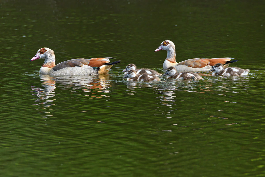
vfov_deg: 1.5
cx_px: 132
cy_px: 88
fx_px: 6624
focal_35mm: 900
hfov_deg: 2.3
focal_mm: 600
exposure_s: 1/500
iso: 400
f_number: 8
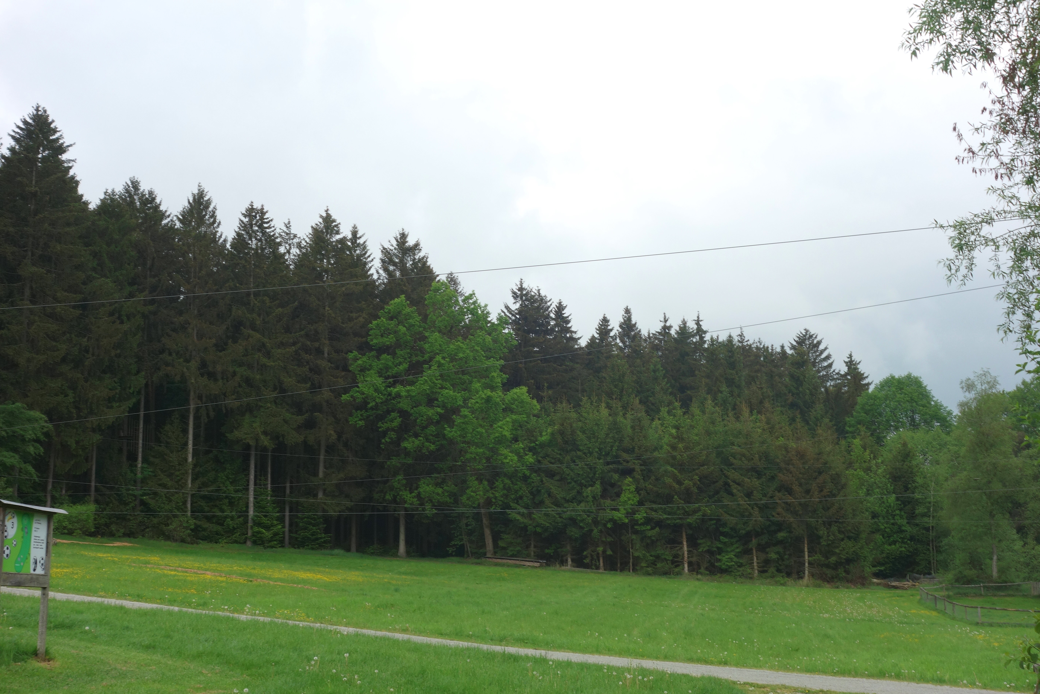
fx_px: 1329
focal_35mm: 46
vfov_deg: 29.2
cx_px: 520
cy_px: 347
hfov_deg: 42.7
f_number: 5.6
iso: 125
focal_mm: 17.18
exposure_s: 1/125
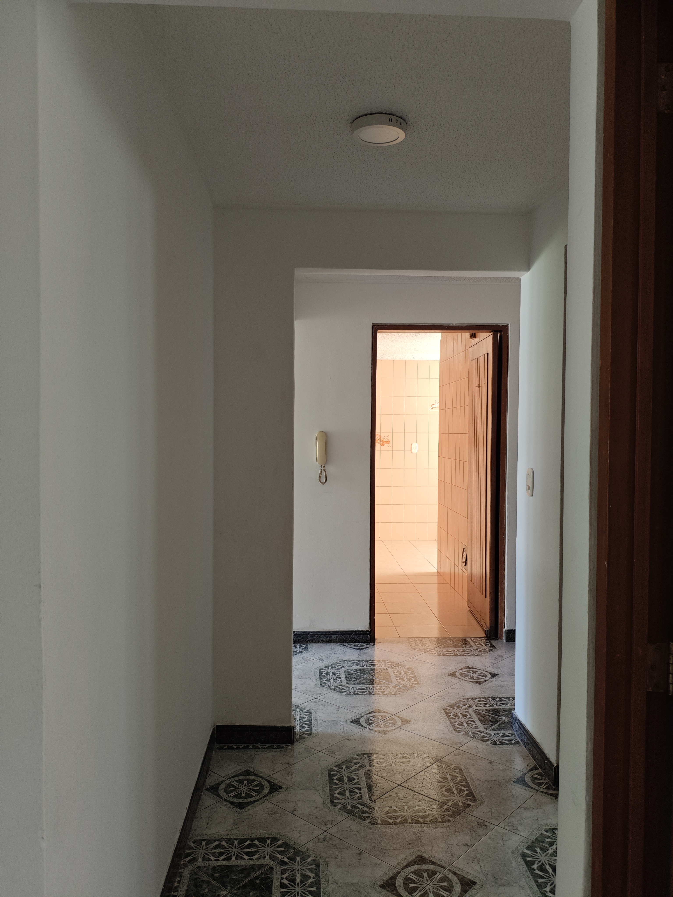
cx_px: 336
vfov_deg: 67.3
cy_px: 448
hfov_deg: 53.1
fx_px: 674
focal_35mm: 26
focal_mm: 4.94
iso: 125
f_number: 1.59
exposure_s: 1/60
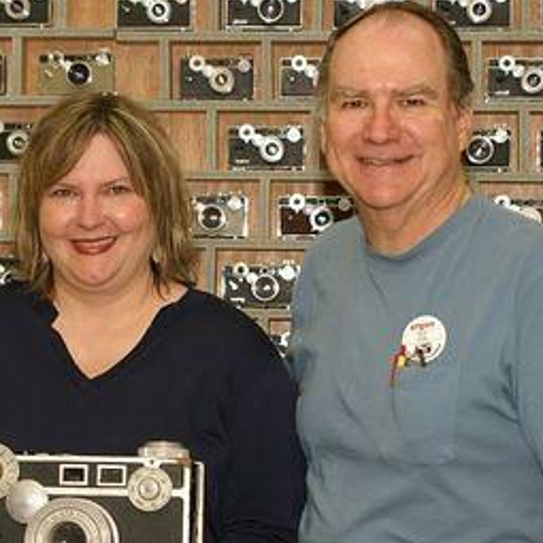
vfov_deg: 15.5
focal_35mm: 112
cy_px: 373
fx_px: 1989
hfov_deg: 15.4
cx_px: 100
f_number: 5.6
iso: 200
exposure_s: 1/60
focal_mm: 35
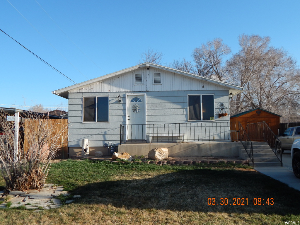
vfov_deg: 40.7
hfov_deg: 52.6
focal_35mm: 35
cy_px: 112
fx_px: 303
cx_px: 150
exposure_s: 1/800
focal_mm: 6.1
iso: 125
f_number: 3.3
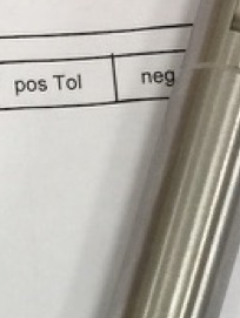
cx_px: -65
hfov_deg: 8.6
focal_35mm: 171
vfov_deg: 10.4
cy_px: 675
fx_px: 1577
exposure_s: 1/17
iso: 40
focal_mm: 4.15
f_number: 2.2
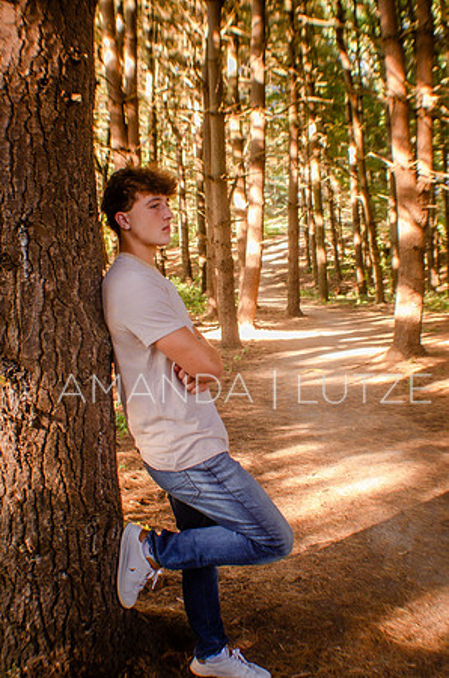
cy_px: 339
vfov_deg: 37.9
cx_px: 224
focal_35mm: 52
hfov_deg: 25.6
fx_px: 987
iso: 560
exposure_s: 1/60
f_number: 4
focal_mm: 35
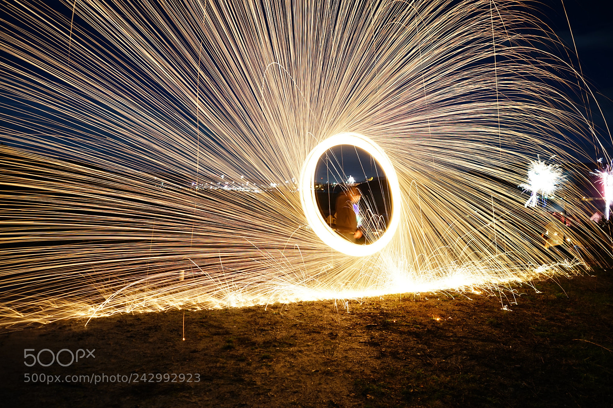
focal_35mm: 28
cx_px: 306
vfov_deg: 46.4
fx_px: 477
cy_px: 204
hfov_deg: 65.5
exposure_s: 6
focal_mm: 28
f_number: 5
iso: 640
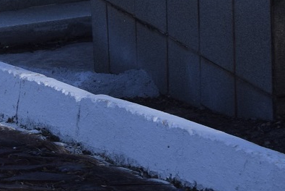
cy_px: -257
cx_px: -386
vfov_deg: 3.9
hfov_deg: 5.7
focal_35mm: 349
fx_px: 2765
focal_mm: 46
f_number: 10
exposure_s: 1/400
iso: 200
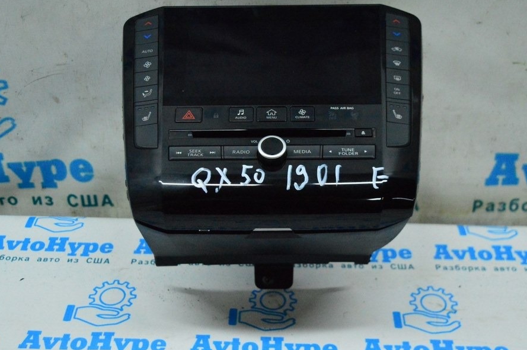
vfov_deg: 25.2
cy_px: 152
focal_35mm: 54
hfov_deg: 37.2
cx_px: 252
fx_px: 784
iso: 6400
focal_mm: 31
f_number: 4.2
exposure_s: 1/800
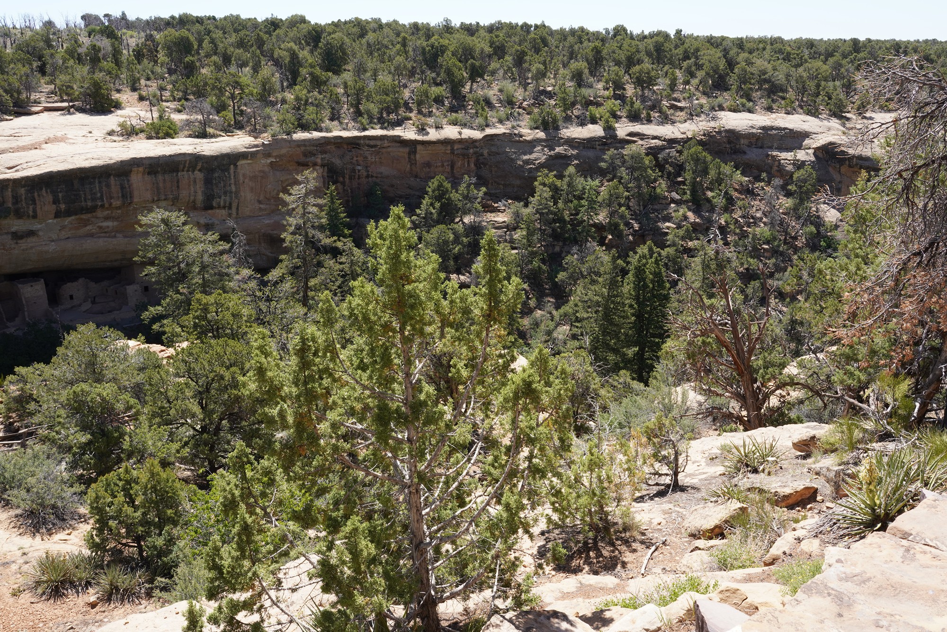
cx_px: 474
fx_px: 868
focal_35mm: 33
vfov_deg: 40.0
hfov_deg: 57.2
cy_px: 316
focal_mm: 33
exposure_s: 1/100
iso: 250
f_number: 14
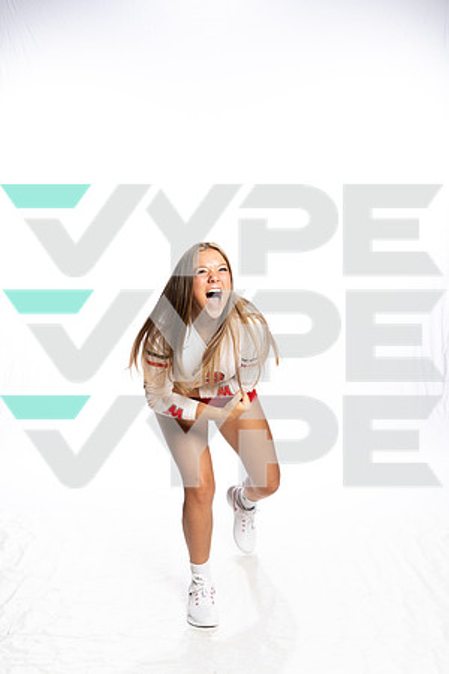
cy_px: 337
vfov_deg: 39.6
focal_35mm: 50
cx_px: 224
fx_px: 935
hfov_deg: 27.0
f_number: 8
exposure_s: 1/250
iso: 320
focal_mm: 50
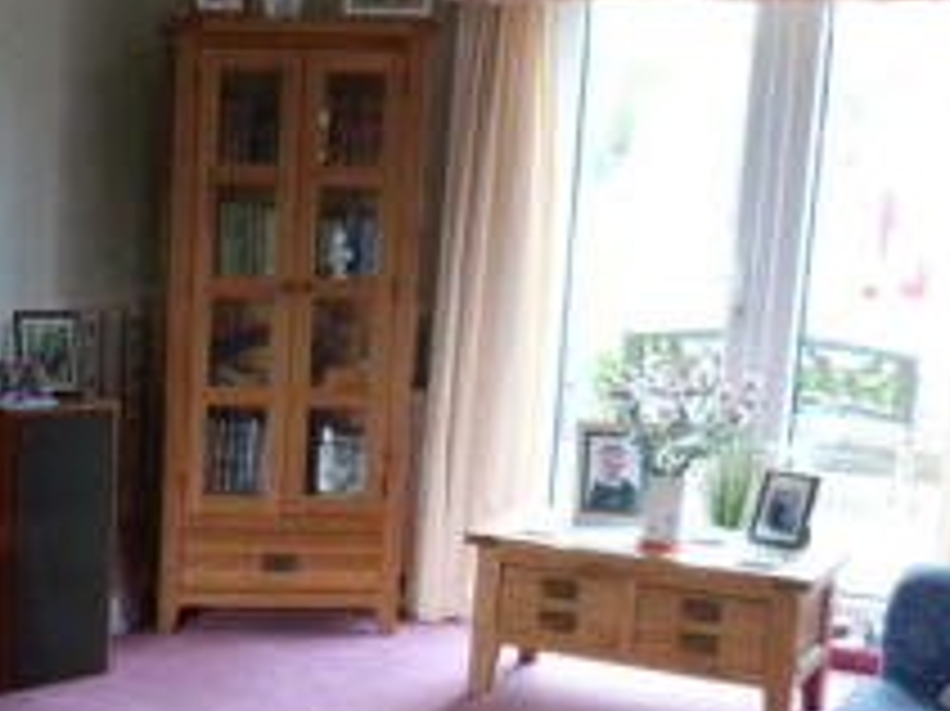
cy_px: 538
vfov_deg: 21.1
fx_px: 1893
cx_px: 74
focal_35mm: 69
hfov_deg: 27.1
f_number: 2.8
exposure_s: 1/60
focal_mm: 4.5
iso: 400
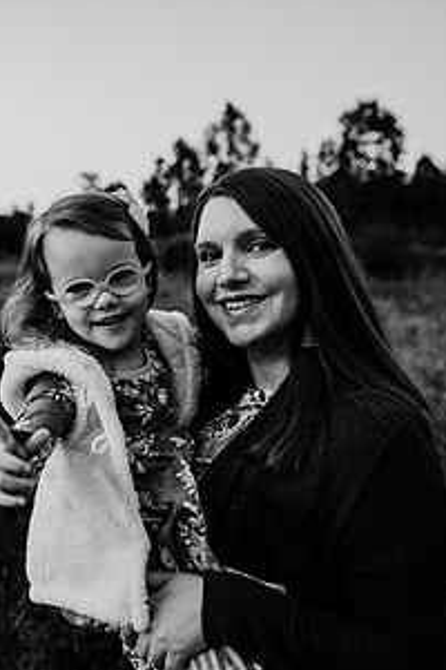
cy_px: 368
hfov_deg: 36.7
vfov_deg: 53.0
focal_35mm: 36
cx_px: 172
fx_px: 669
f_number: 2.8
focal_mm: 24
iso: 800
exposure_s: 1/250
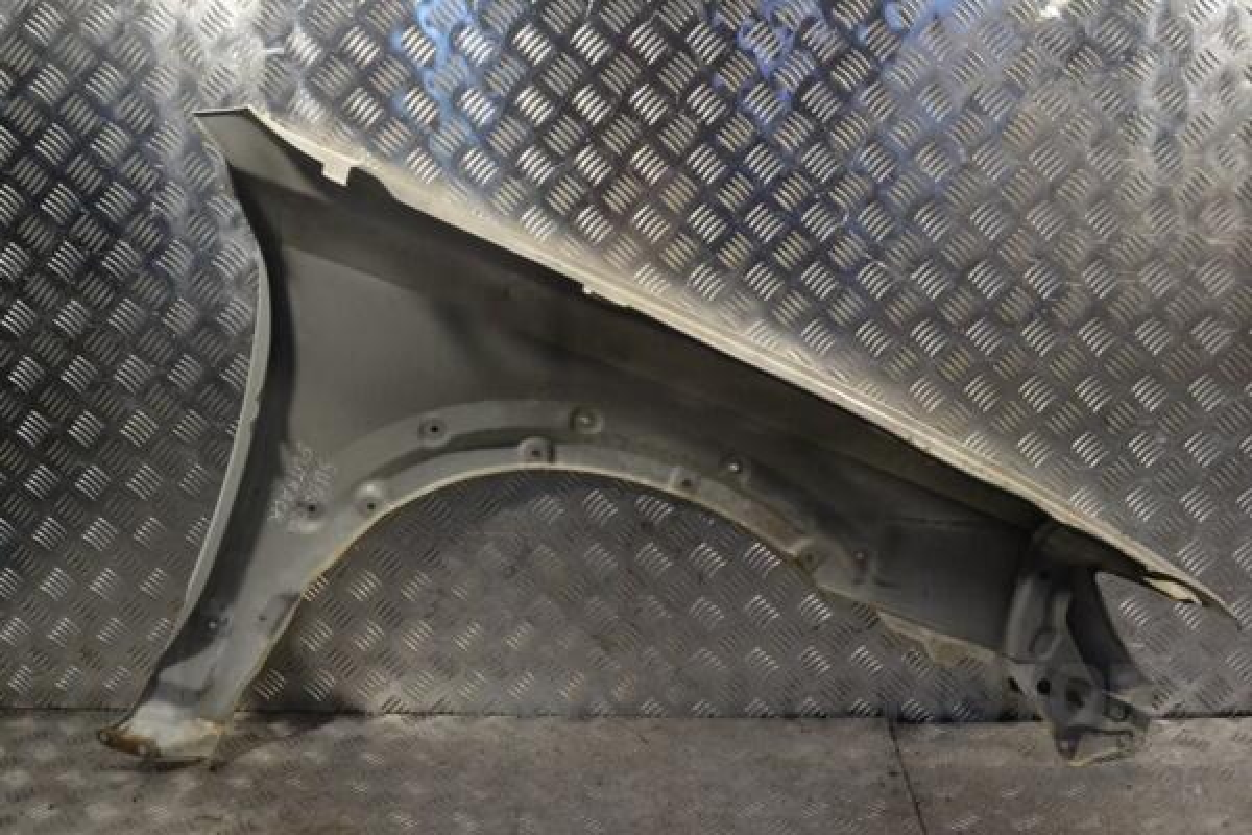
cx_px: 626
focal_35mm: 33
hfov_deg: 57.2
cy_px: 418
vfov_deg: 40.0
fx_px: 1148
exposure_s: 1/320
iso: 3200
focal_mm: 22
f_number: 9
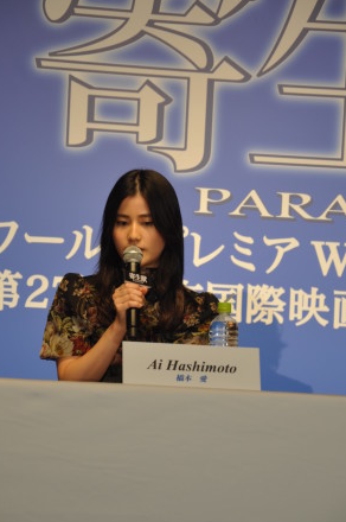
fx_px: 2415
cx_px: 153
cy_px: 257
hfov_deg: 8.2
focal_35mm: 167
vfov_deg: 12.3
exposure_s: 1/13
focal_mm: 98
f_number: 5.6
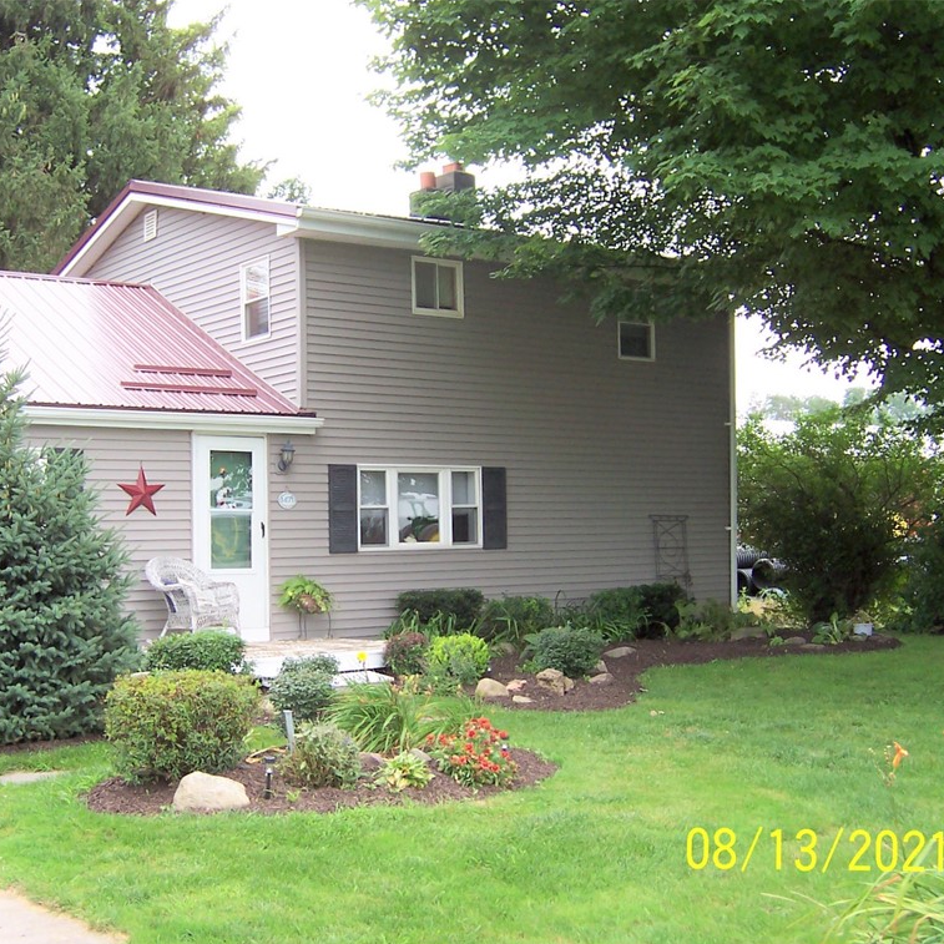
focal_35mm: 43
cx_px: 375
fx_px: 1327
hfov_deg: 39.0
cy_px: 477
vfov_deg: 39.2
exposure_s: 1/250
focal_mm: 5.6
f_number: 3.4
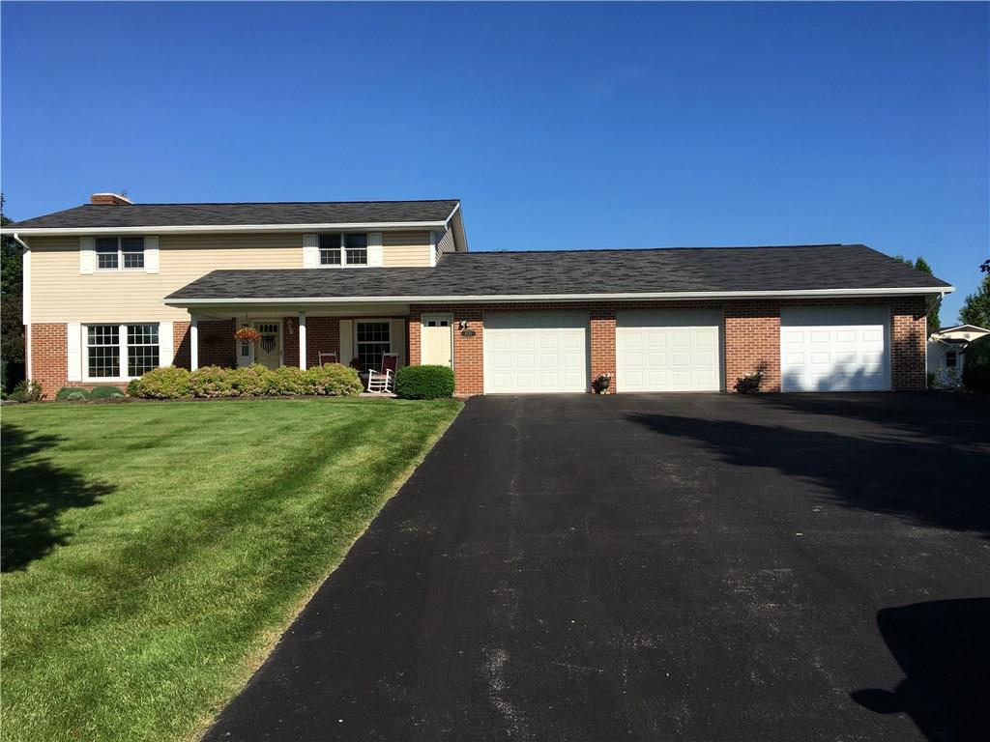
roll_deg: +1.6
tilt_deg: +1.5
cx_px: 495
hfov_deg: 61.7
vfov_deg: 48.2
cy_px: 371
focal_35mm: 29
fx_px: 829
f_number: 2.2
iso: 25
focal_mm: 4.15
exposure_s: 1/2024
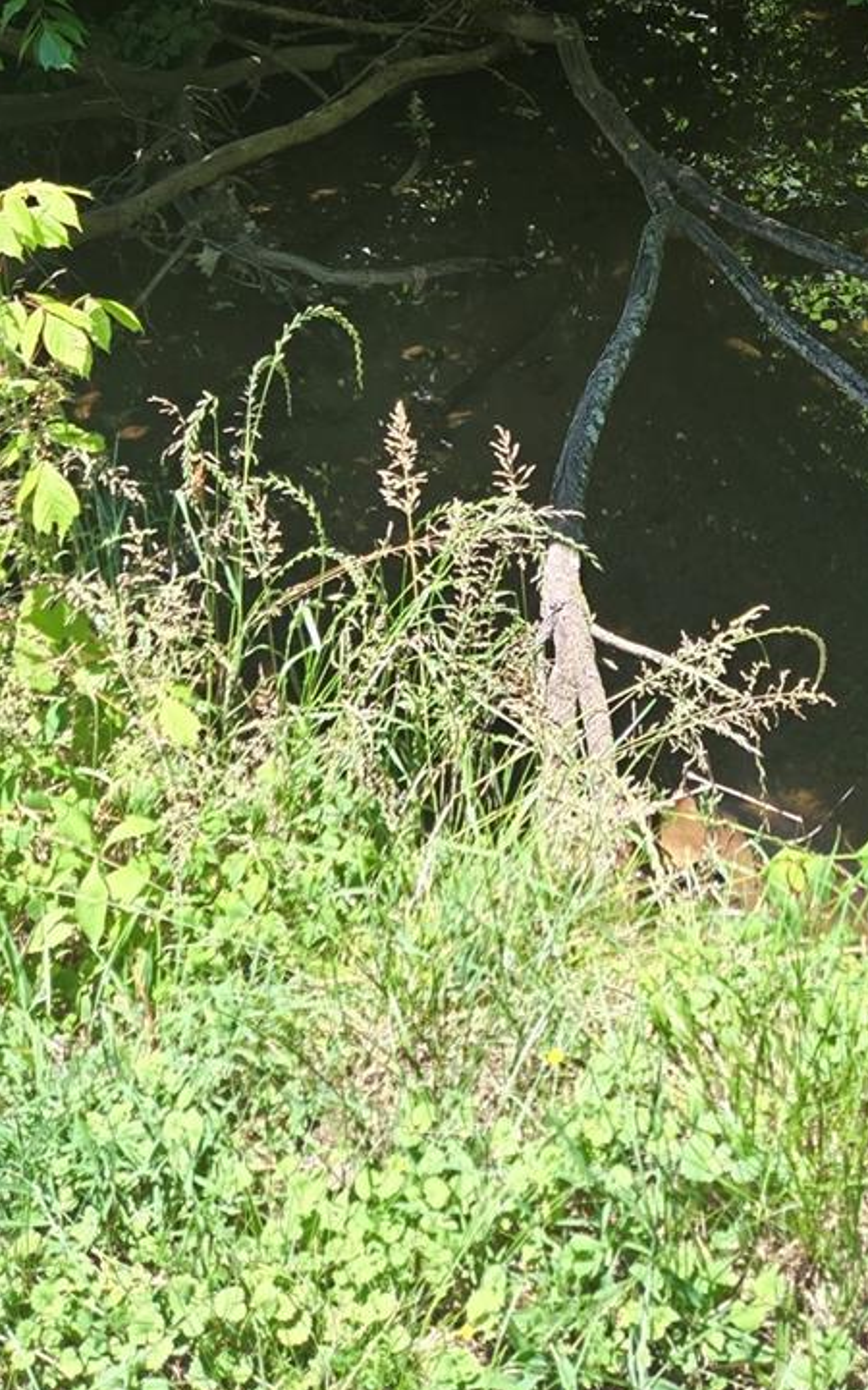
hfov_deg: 24.3
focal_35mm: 52
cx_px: 739
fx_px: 1968
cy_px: 89
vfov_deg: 36.0
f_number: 1.8
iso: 25
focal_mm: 5.4
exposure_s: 1/231
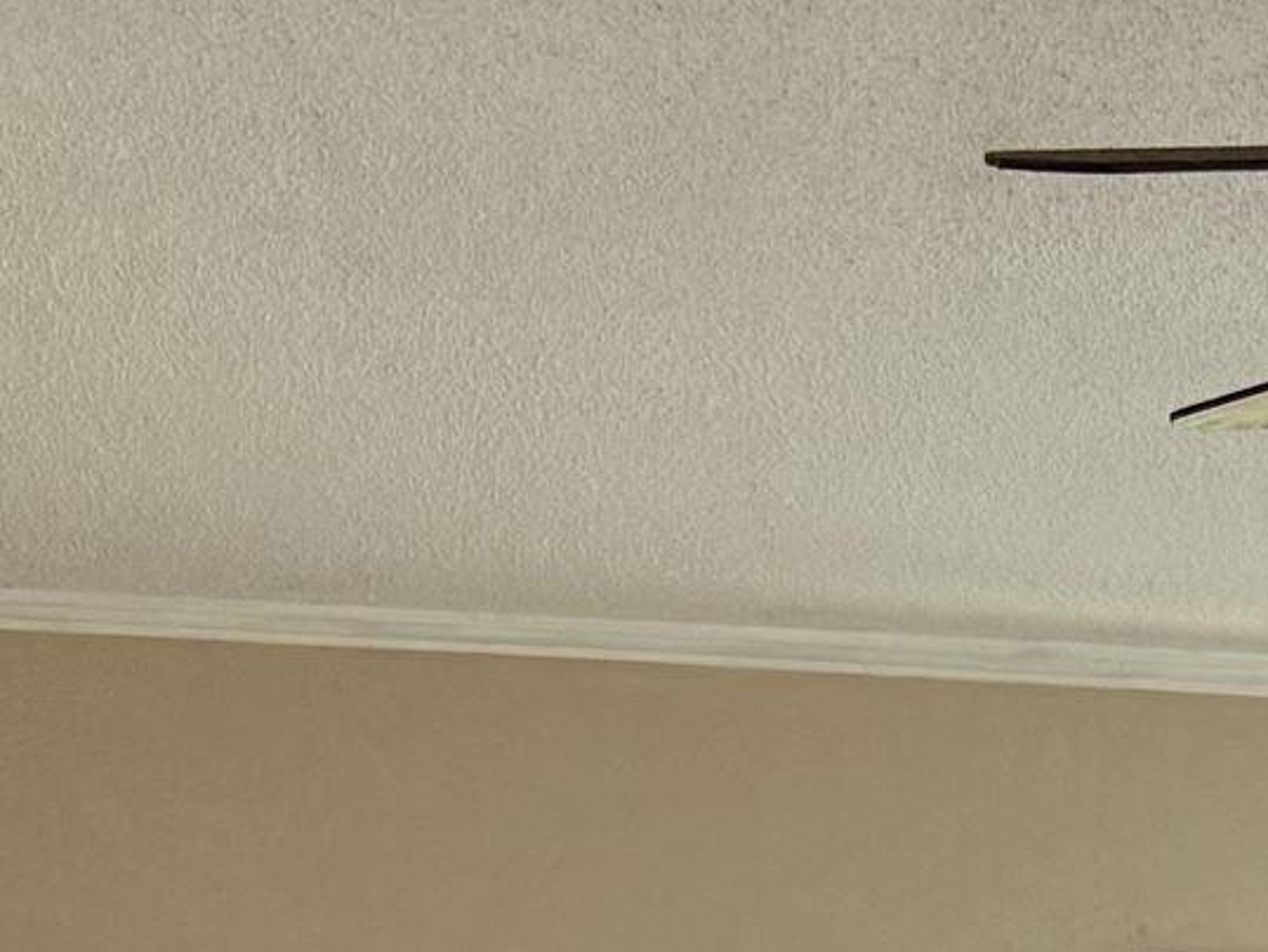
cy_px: 1982
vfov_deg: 10.0
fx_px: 5021
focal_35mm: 137
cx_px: 2074
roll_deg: -0.8
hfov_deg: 13.3
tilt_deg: -2.4
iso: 160
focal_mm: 6.76
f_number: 1.78
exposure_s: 1/121
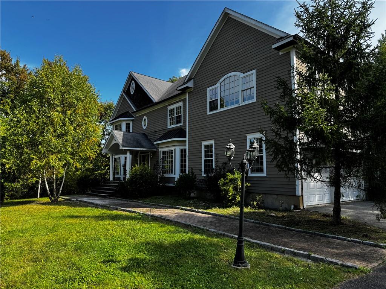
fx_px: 268
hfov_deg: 71.6
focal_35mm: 24
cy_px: 144
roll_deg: +0.1
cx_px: 193
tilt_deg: +5.9
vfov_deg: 56.8
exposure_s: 1/1193
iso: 80
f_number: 1.78
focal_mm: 6.76
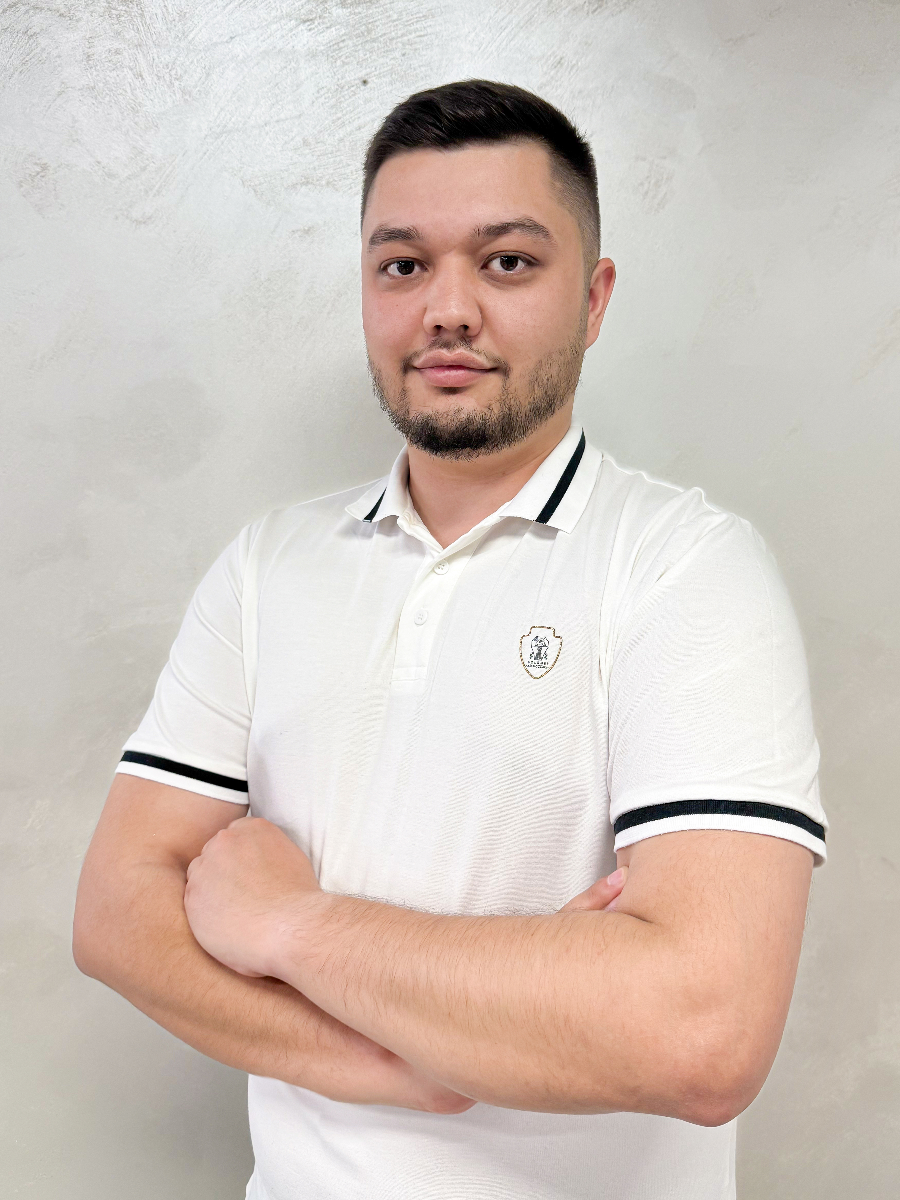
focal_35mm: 24
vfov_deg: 71.6
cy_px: 600
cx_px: 450
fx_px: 832
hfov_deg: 56.8
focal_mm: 6.76
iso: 125
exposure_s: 1/100
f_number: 1.8
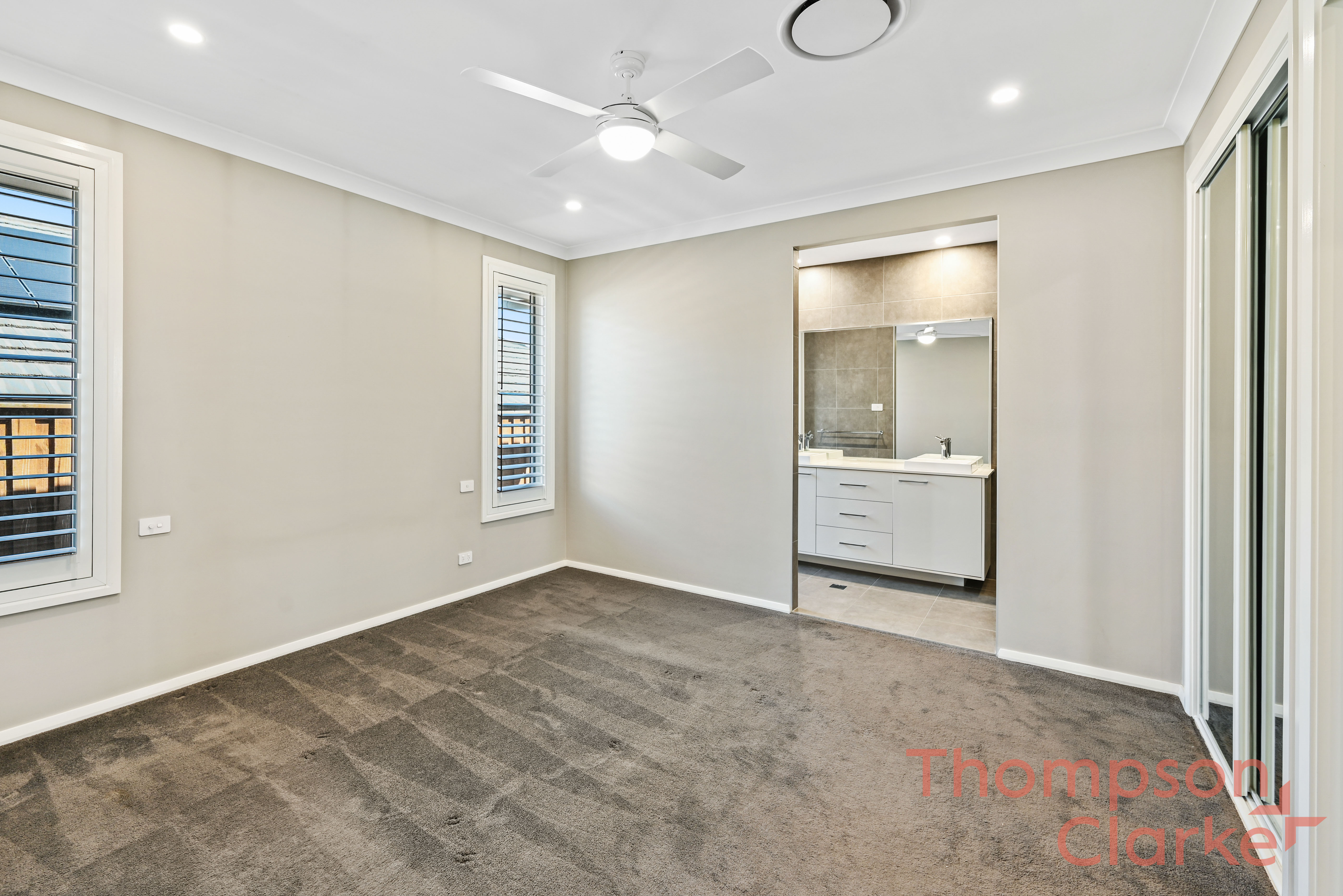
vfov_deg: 77.4
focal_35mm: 15
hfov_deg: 100.3
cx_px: 649
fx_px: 560
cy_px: 444
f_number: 7.1
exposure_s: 1/1.25
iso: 100
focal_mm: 14
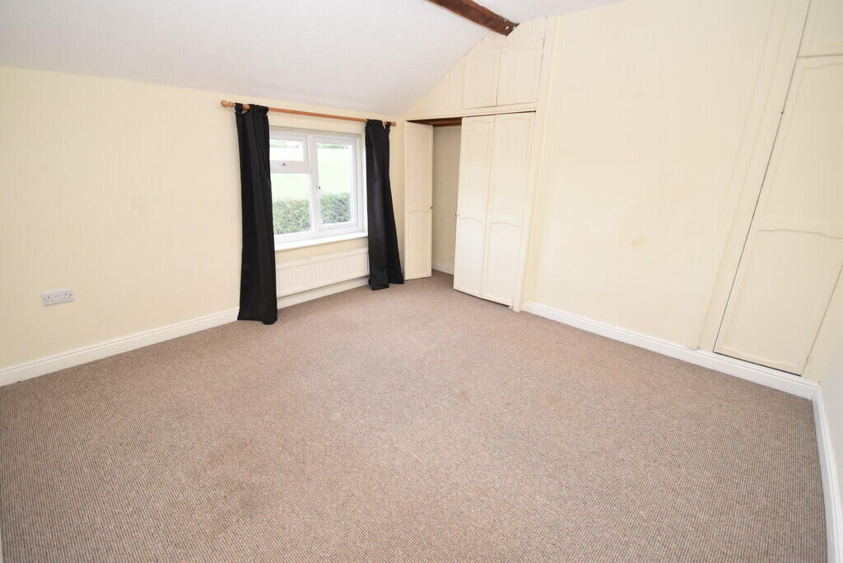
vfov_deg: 77.3
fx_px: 351
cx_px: 422
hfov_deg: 100.4
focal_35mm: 15
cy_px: 282
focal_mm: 10
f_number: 4
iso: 800
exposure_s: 1/125
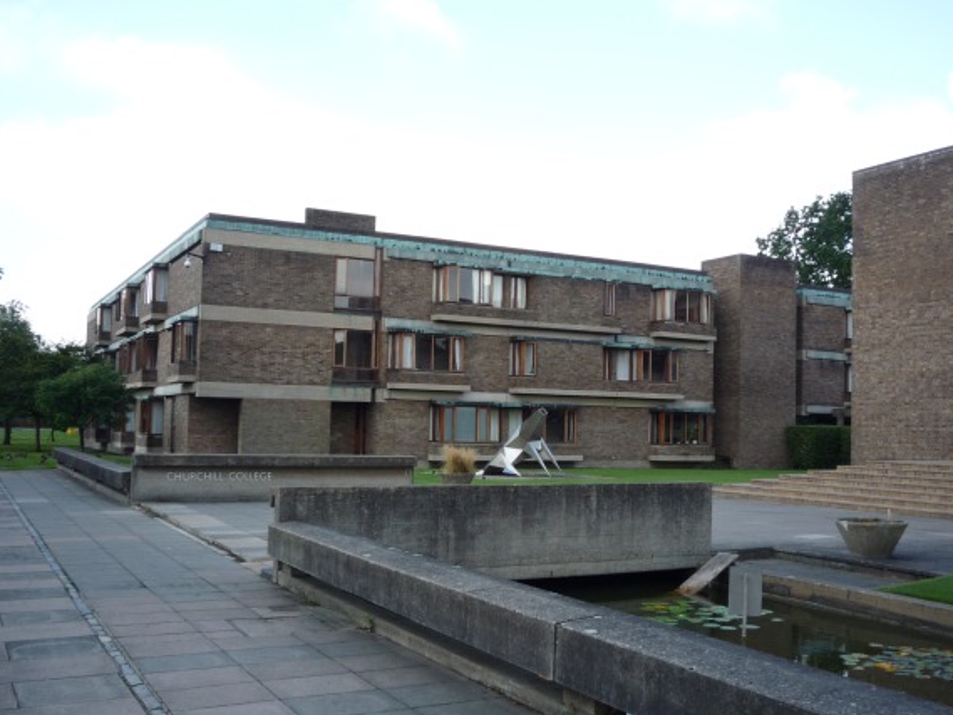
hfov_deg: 51.3
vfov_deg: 39.6
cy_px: 385
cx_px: 519
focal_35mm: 36
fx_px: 991
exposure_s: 1/160
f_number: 4
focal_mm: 5.2
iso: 100
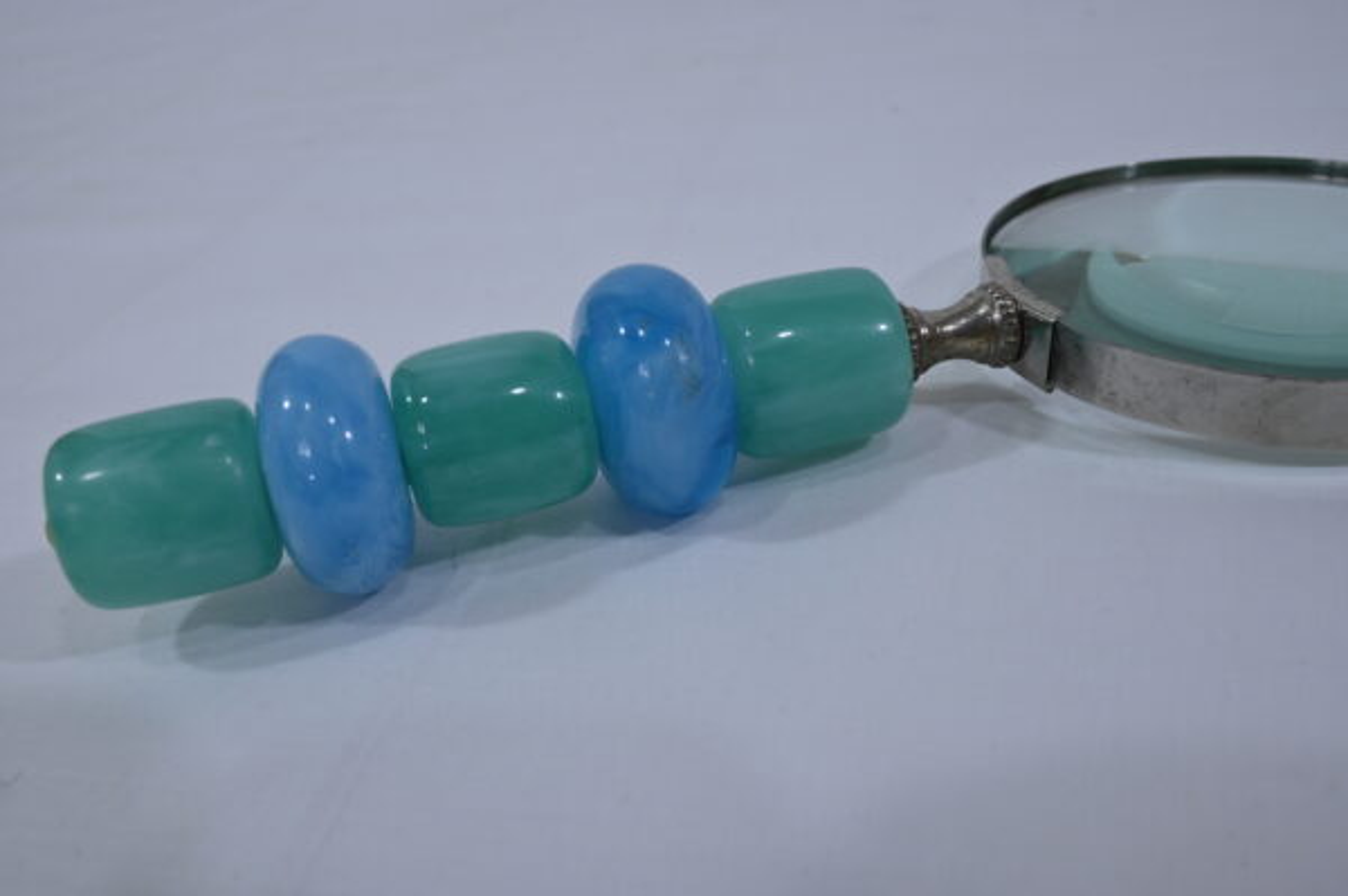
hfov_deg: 54.5
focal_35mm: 35
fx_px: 1309
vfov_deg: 37.8
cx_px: 674
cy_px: 448
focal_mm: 35
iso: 640
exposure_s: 1/125
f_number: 10
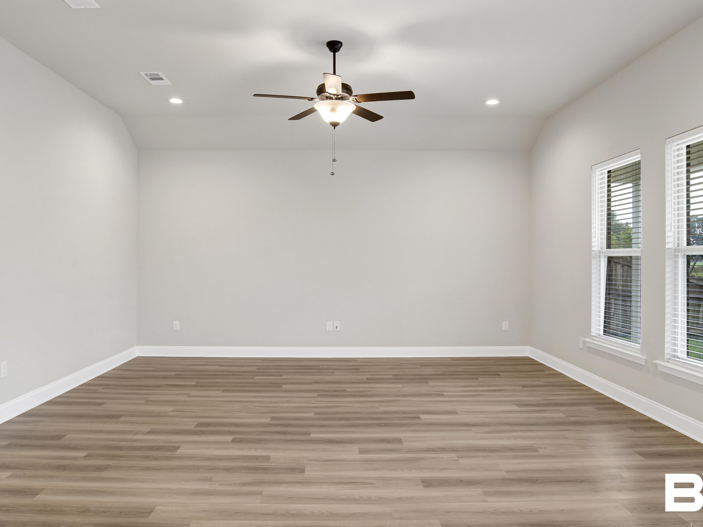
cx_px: 336
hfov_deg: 71.6
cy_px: 255
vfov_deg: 56.8
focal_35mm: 24
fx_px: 487
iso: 200
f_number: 11
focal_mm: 18
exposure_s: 1/2.5
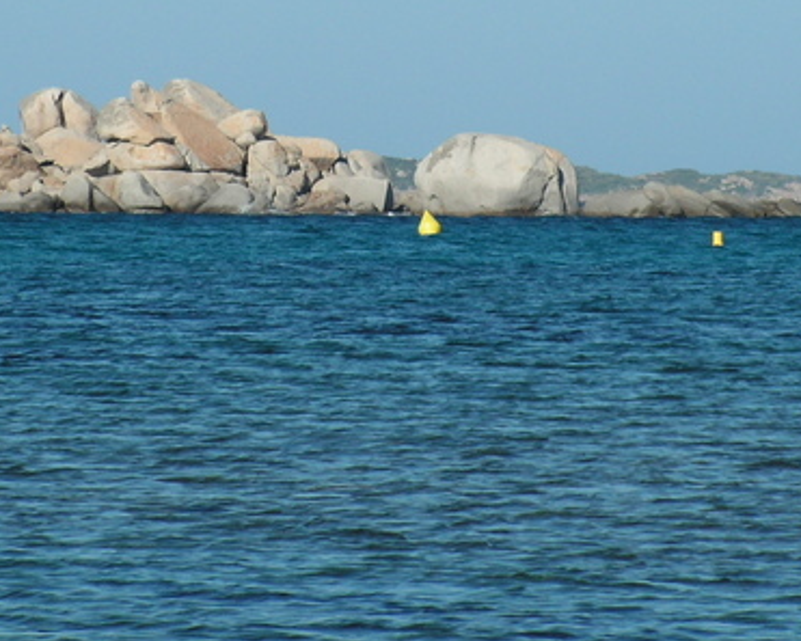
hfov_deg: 5.5
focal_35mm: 349
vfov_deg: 4.4
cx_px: 309
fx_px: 8276
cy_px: 91
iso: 50
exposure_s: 1/400
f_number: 4.8
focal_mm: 27.8
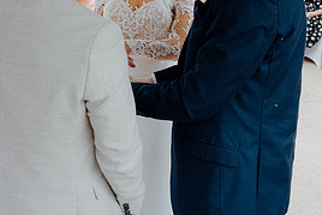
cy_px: 13
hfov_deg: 37.8
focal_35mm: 52
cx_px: 108
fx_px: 465
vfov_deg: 25.1
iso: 125
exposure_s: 1/200
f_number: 3.5
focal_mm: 24
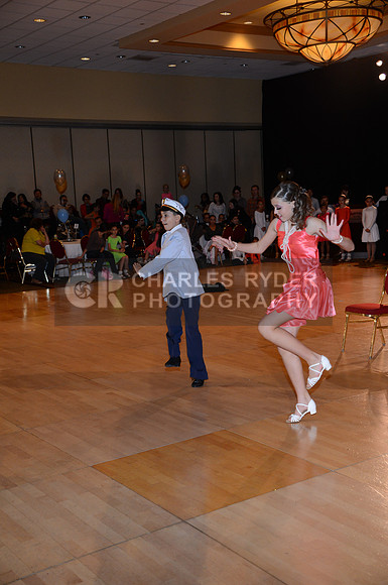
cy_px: 292
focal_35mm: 48
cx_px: 194
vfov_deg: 41.2
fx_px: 778
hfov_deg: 28.0
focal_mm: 48
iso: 2000
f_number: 4.5
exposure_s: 1/200
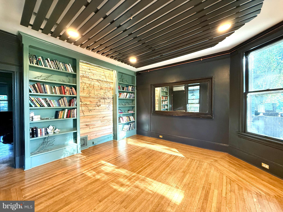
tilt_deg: -0.6
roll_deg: -0.3
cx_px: 142
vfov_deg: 85.7
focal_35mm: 14
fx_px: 114
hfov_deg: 102.1
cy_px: 106
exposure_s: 1/60
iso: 320
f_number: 2.2
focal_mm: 2.22
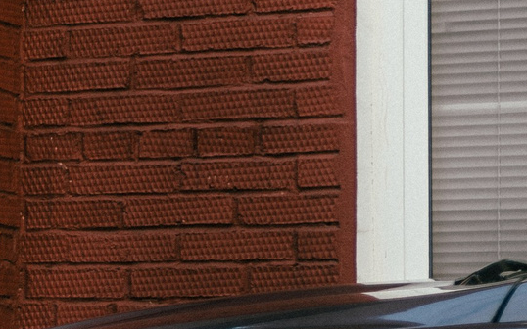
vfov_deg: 5.9
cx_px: -675
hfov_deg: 8.7
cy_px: 350
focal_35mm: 222
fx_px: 3188
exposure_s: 1/160
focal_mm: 45
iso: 100
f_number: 2.8
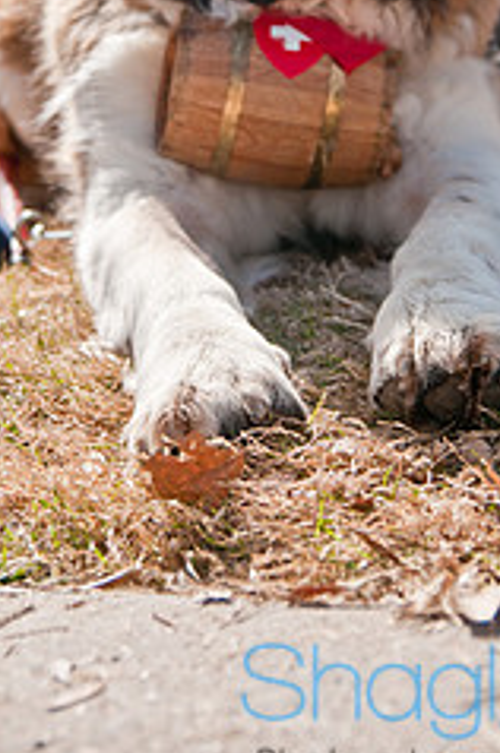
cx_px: 267
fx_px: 2131
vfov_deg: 19.8
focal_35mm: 102
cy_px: 130
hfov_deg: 13.4
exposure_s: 1/2500
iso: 200
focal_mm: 36
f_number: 3.2
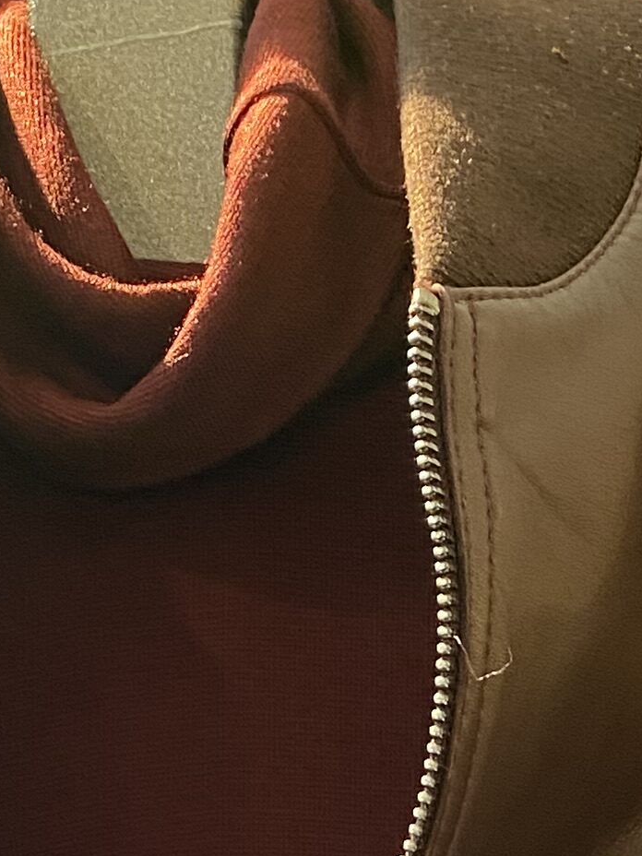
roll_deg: -0.2
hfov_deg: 13.1
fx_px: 2794
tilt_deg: -0.5
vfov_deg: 14.8
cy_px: 1627
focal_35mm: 113
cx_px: 208
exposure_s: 1/50
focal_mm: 4.25
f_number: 1.8
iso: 200
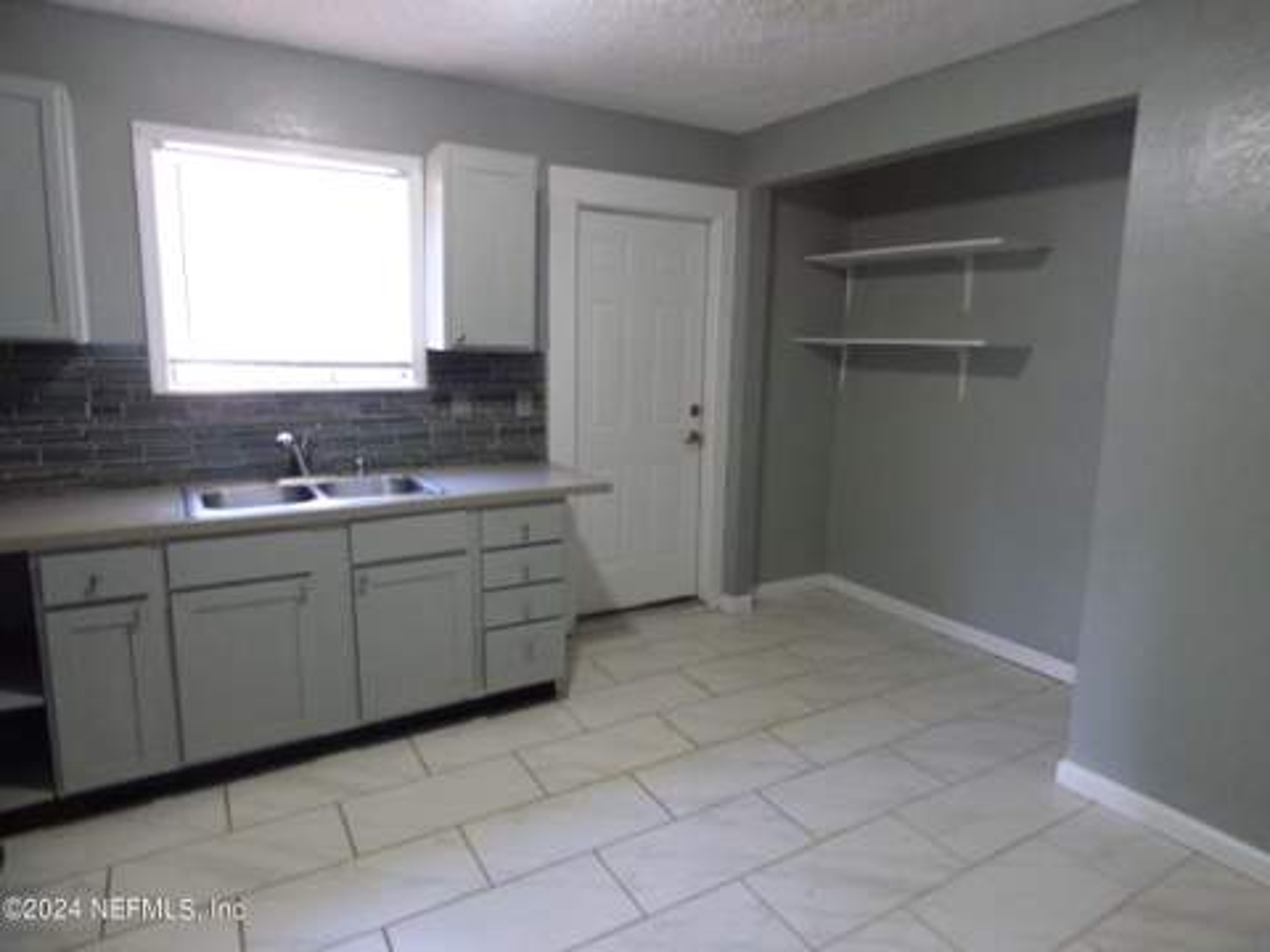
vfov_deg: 66.0
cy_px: 476
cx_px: 635
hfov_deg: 81.7
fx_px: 734
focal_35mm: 20
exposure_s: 1/40
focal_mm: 3.58
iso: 800
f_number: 2.8
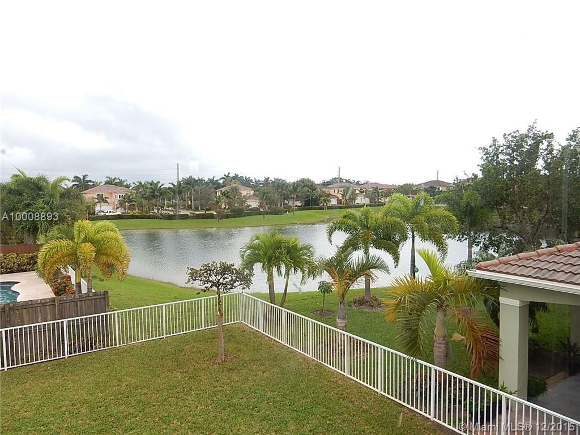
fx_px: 419
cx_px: 290
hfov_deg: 69.4
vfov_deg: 54.9
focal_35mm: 25
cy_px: 218
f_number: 3.7
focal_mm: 4.5
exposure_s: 1/200
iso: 125
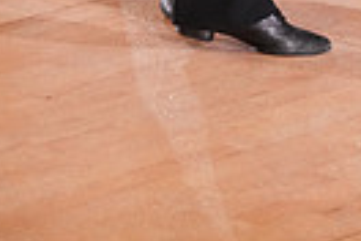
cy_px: -359
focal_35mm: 335
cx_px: 442
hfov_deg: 6.1
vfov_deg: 4.0
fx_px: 3359
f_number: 4
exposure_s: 1/400
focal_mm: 76
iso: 2500
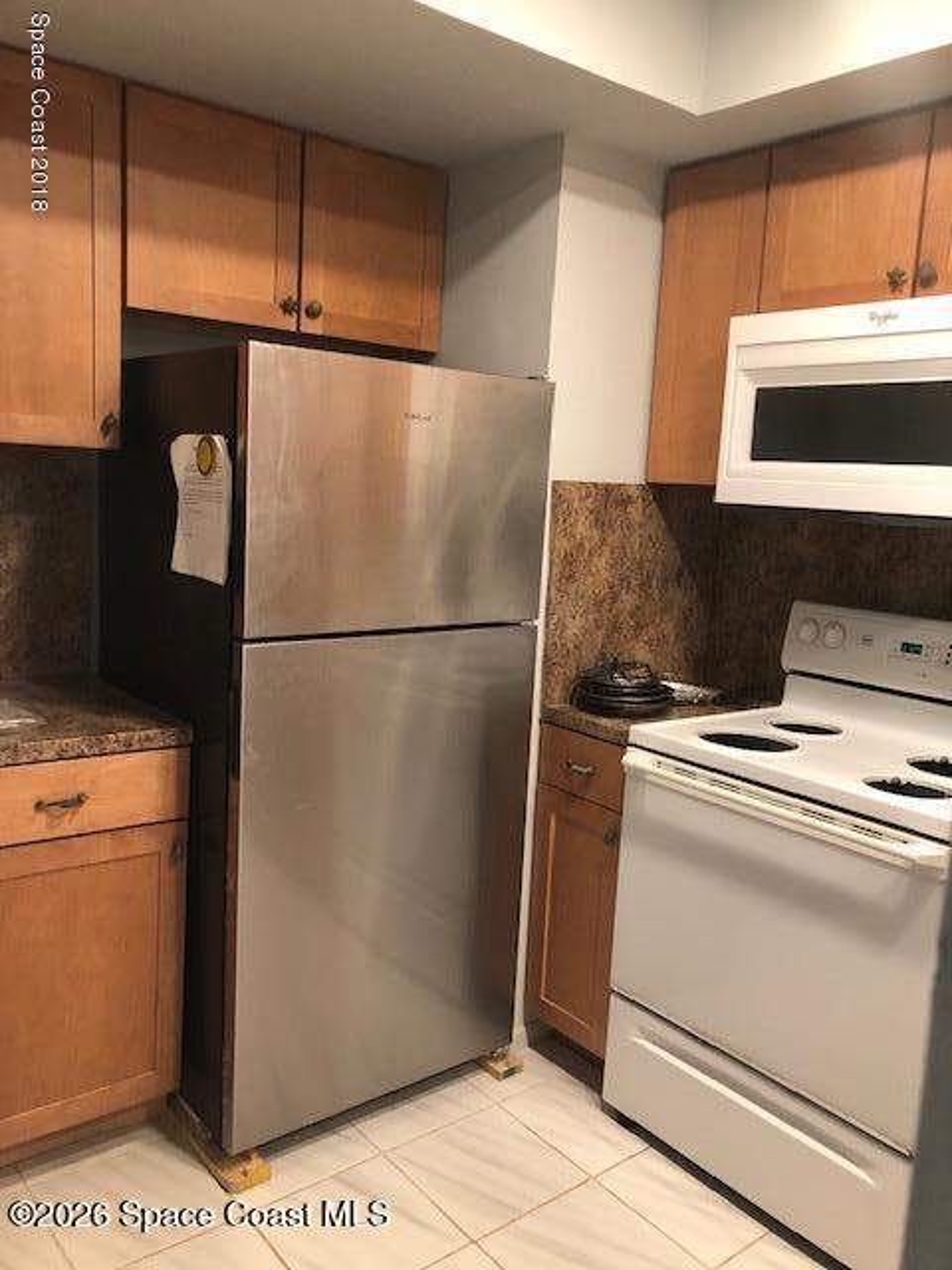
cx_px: 476
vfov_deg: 63.4
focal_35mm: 28
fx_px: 1027
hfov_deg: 49.7
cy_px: 635
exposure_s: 1/15
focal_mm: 3.99
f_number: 1.8
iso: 64
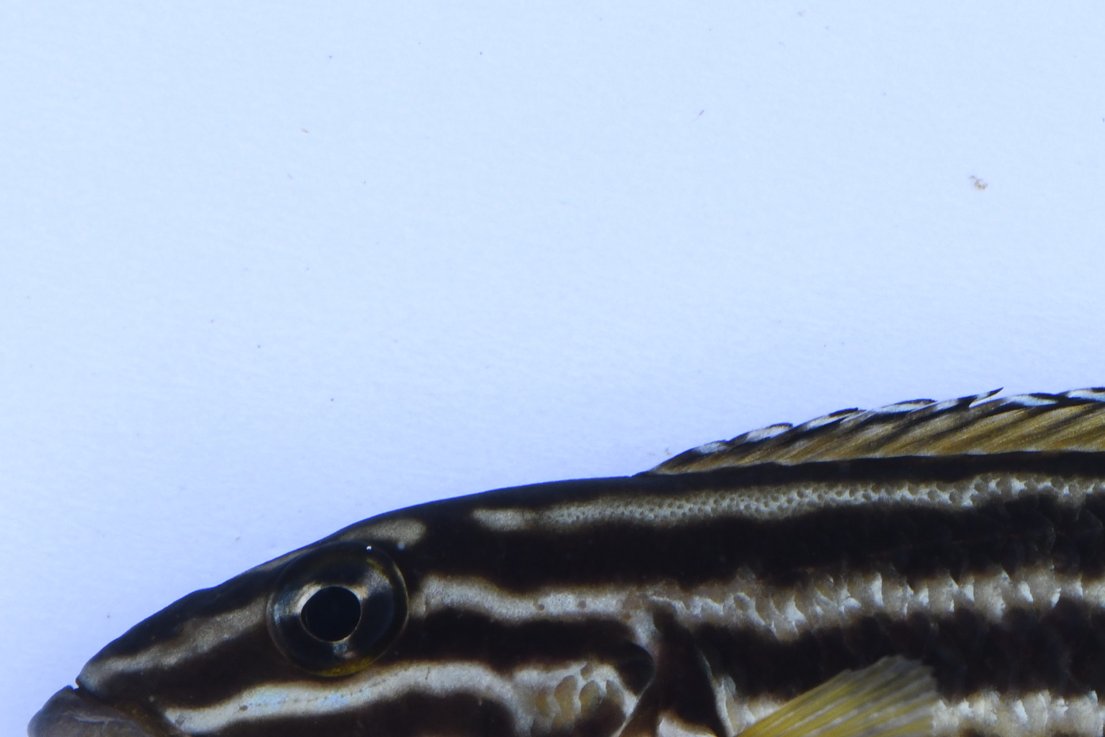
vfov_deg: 3.9
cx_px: 1085
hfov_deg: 5.9
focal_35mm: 351
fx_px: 10772
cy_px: 365
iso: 640
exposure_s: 1/125
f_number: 16
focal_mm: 105
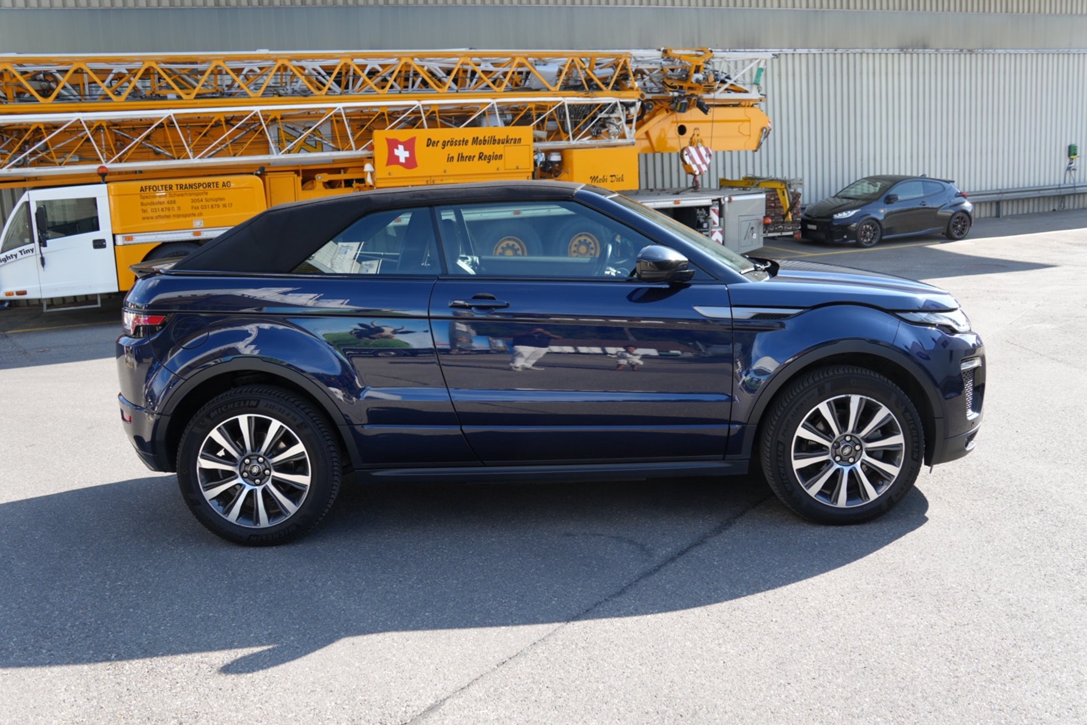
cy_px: 357
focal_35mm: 33
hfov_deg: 57.9
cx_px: 549
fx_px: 982
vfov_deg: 40.5
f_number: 4
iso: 100
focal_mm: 21
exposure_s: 1/200
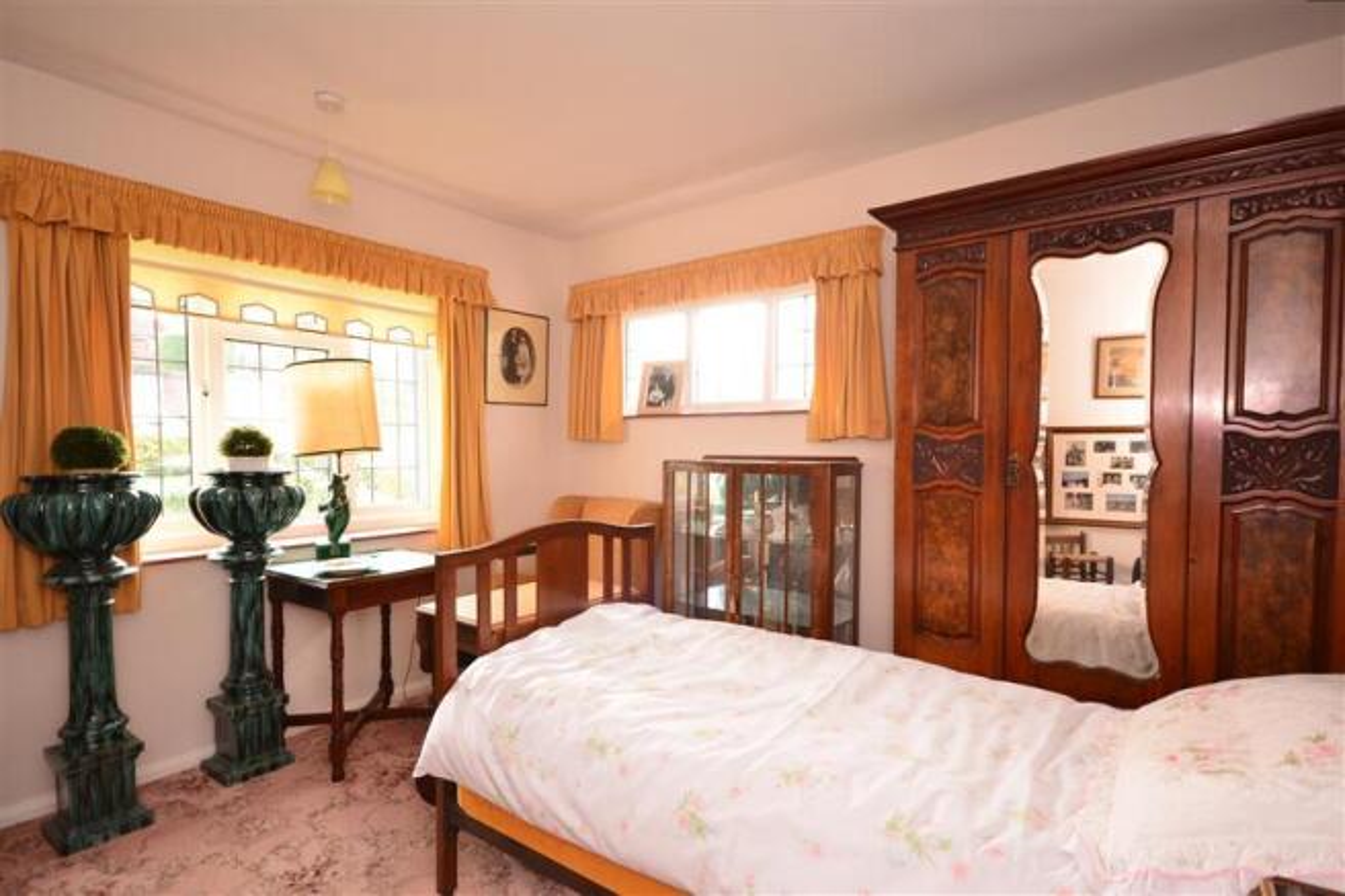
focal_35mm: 18
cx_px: 672
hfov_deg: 90.0
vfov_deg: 67.4
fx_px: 672
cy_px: 448
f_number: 5.6
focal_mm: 12
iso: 200
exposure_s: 1/15
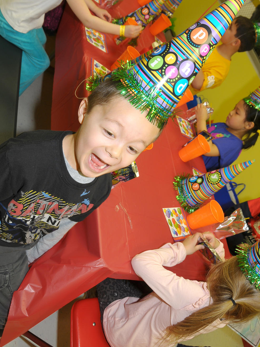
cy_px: 144
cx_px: 126
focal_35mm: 33
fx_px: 330
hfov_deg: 42.9
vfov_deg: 55.1
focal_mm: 18
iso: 200
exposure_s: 1/60
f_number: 5
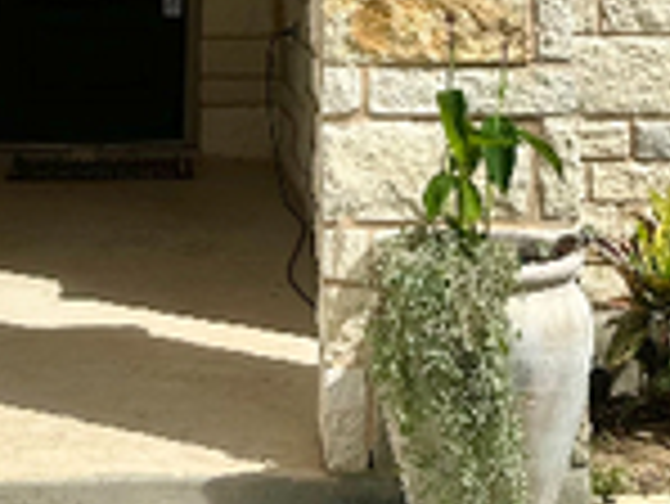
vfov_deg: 12.9
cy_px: -423
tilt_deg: +9.4
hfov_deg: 19.1
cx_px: 288
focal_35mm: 103
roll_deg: -0.5
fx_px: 1995
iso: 80
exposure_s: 1/9709
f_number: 1.78
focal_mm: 6.86
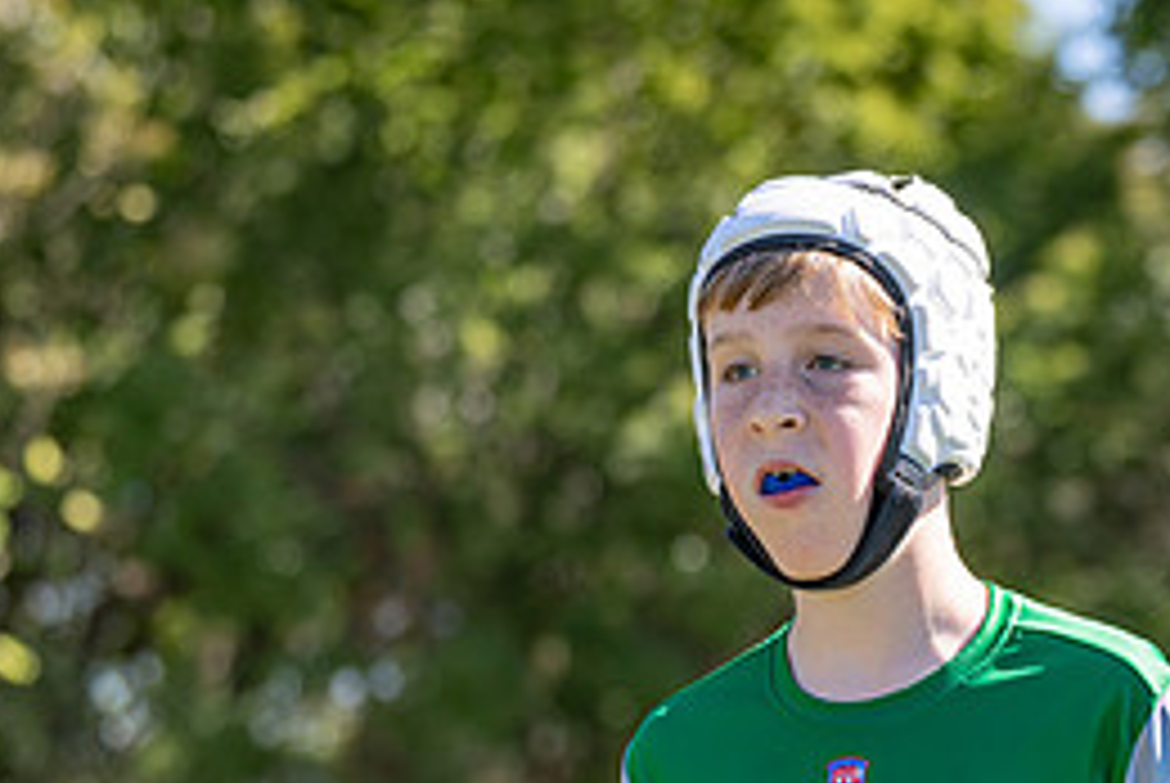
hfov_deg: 11.4
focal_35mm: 179
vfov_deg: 7.7
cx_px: 909
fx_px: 5824
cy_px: 650
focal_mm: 70
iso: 200
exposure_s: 1/1600
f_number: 2.8
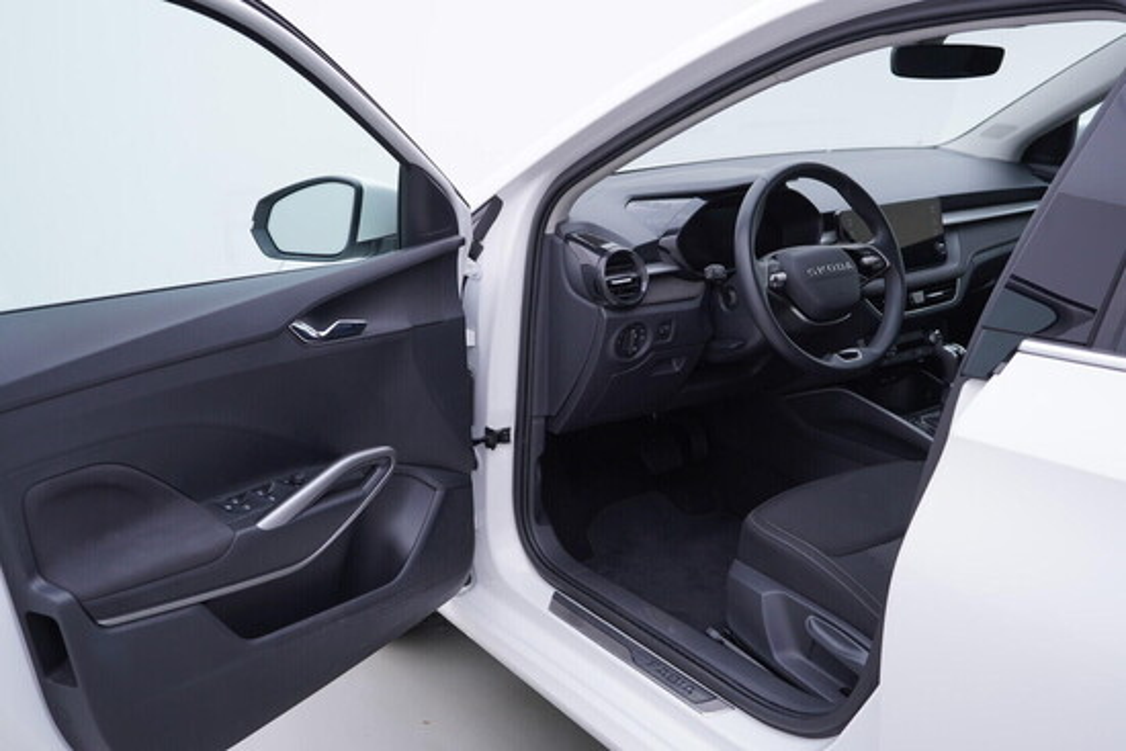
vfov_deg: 36.9
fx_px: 1126
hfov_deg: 53.1
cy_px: 376
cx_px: 563
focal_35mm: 36
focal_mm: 24
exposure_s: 1/60
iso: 125
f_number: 3.2
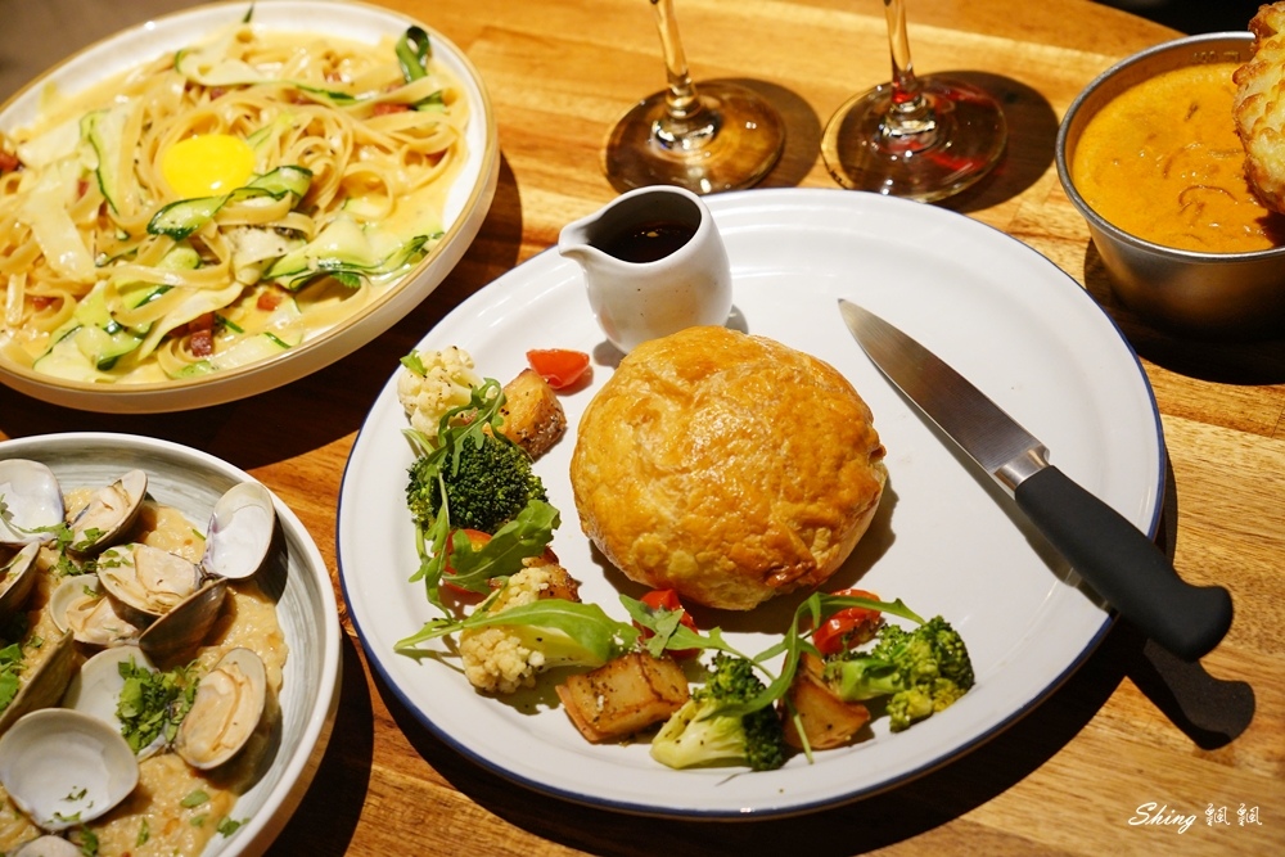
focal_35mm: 70
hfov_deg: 28.8
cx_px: 642
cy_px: 428
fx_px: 2499
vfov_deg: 19.5
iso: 1600
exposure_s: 1/30
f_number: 5.6
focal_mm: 70
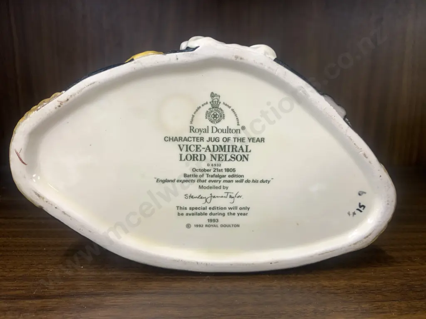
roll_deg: -0.5
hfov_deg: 67.3
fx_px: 320
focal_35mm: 26
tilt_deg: -14.1
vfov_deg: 53.1
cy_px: 160
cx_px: 213
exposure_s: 1/50
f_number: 1.8
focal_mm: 4.25
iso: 50
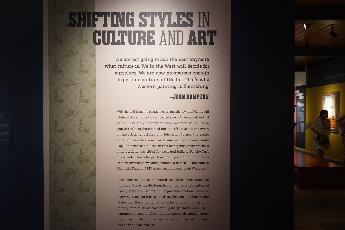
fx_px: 316
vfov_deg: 40.0
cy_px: 115
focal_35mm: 33
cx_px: 172
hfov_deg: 57.2
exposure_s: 1/100
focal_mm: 33
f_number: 6.3
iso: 6400
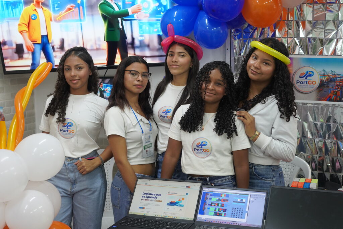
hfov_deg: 39.6
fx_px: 476
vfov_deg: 27.0
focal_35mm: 50
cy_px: 114
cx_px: 172
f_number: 4
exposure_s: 1/160
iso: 2500
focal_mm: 50
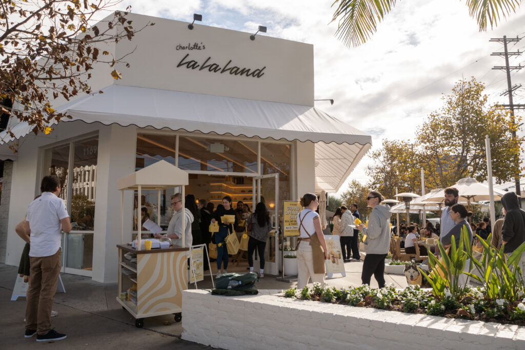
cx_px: 262
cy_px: 175
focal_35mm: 27
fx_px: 394
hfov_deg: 67.4
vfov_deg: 47.9
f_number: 5.6
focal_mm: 18
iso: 160
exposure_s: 1/1250
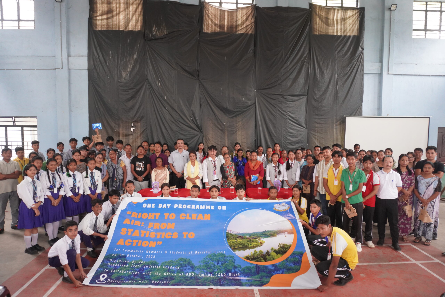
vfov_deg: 53.2
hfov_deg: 73.7
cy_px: 148
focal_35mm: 24
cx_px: 222
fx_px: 297
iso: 1250
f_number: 4.5
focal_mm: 16
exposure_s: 1/30
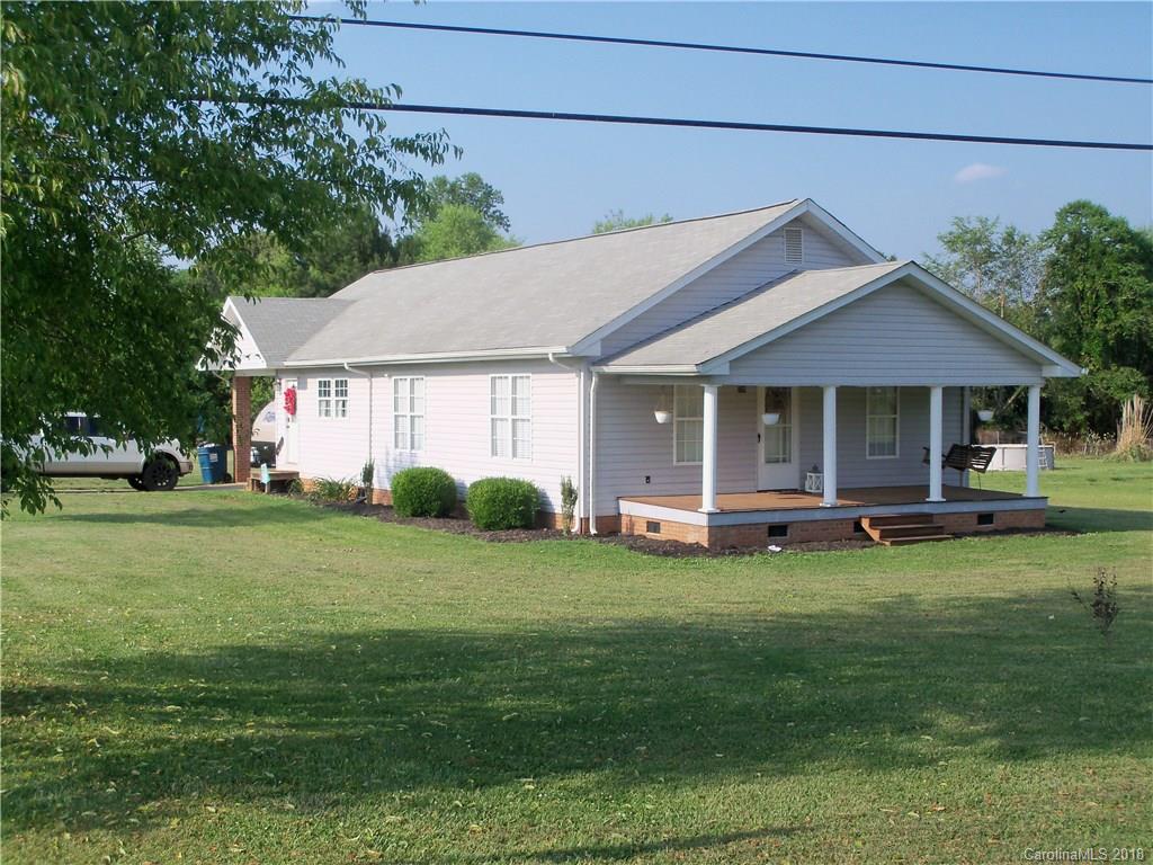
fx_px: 1565
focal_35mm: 47
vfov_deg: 30.9
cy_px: 432
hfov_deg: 40.4
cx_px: 576
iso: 80
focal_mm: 8.3
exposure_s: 1/500
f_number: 3.2
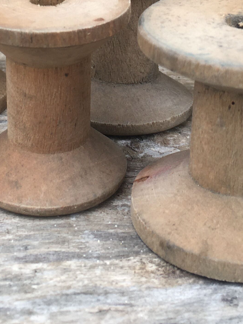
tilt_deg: -17.6
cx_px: 107
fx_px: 777
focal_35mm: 83
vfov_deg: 22.5
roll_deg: -0.3
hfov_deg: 17.8
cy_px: -9
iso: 25
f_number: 2.2
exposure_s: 1/165
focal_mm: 4.15
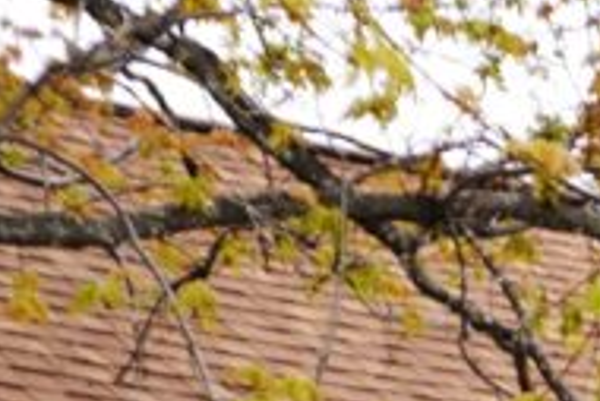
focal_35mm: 246
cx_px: 771
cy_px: 982
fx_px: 4103
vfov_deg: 5.4
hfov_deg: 8.3
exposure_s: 1/200
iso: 100
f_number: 4.2
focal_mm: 26
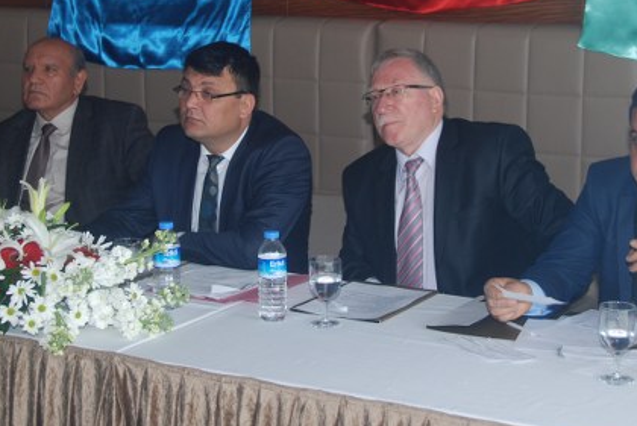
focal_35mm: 83
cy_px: 120
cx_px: 300
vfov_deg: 16.4
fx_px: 1469
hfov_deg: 24.5
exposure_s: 1/60
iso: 200
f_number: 4.2
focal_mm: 29
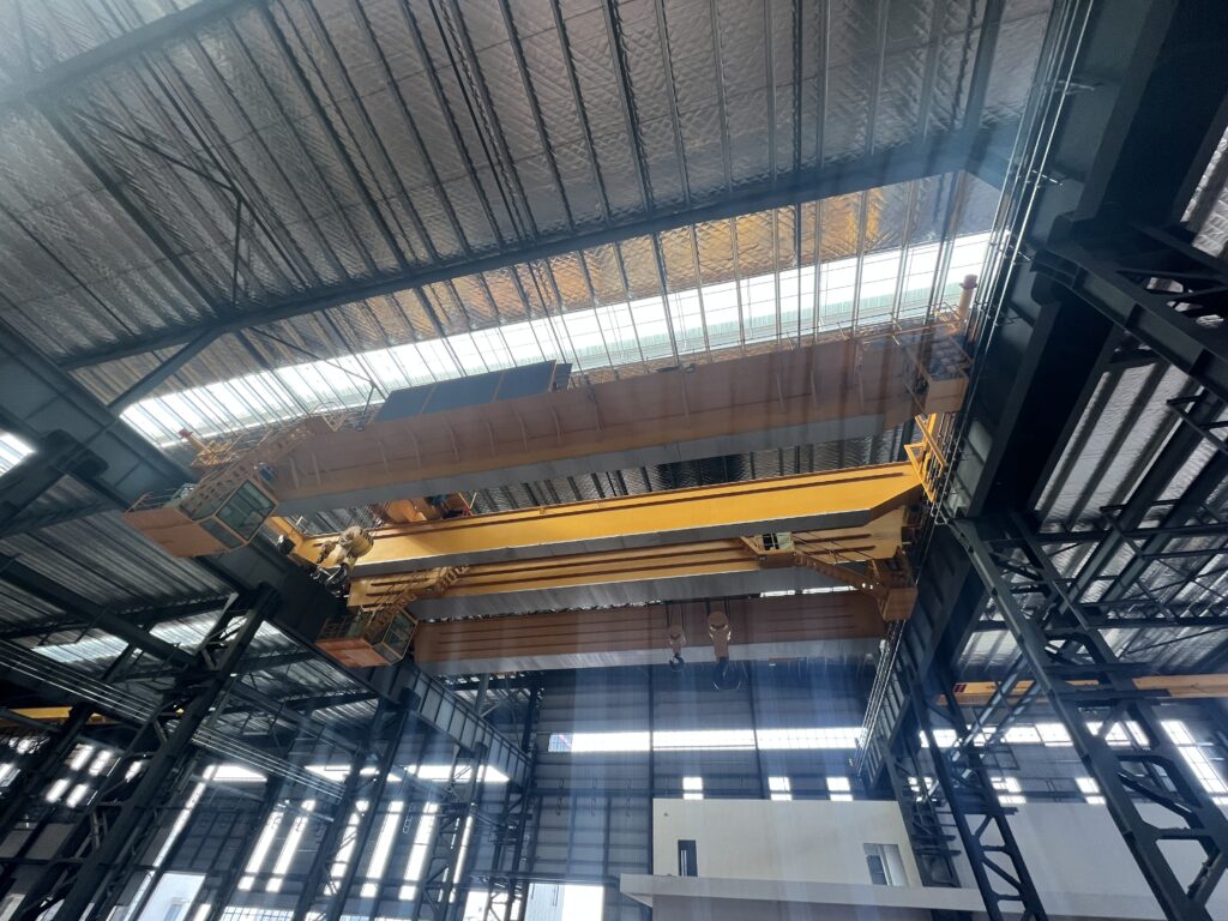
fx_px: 461
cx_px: 614
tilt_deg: +45.1
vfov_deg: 89.9
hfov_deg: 106.2
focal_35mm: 13
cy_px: 460
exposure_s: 1/99
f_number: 1.8
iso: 50
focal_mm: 1.57
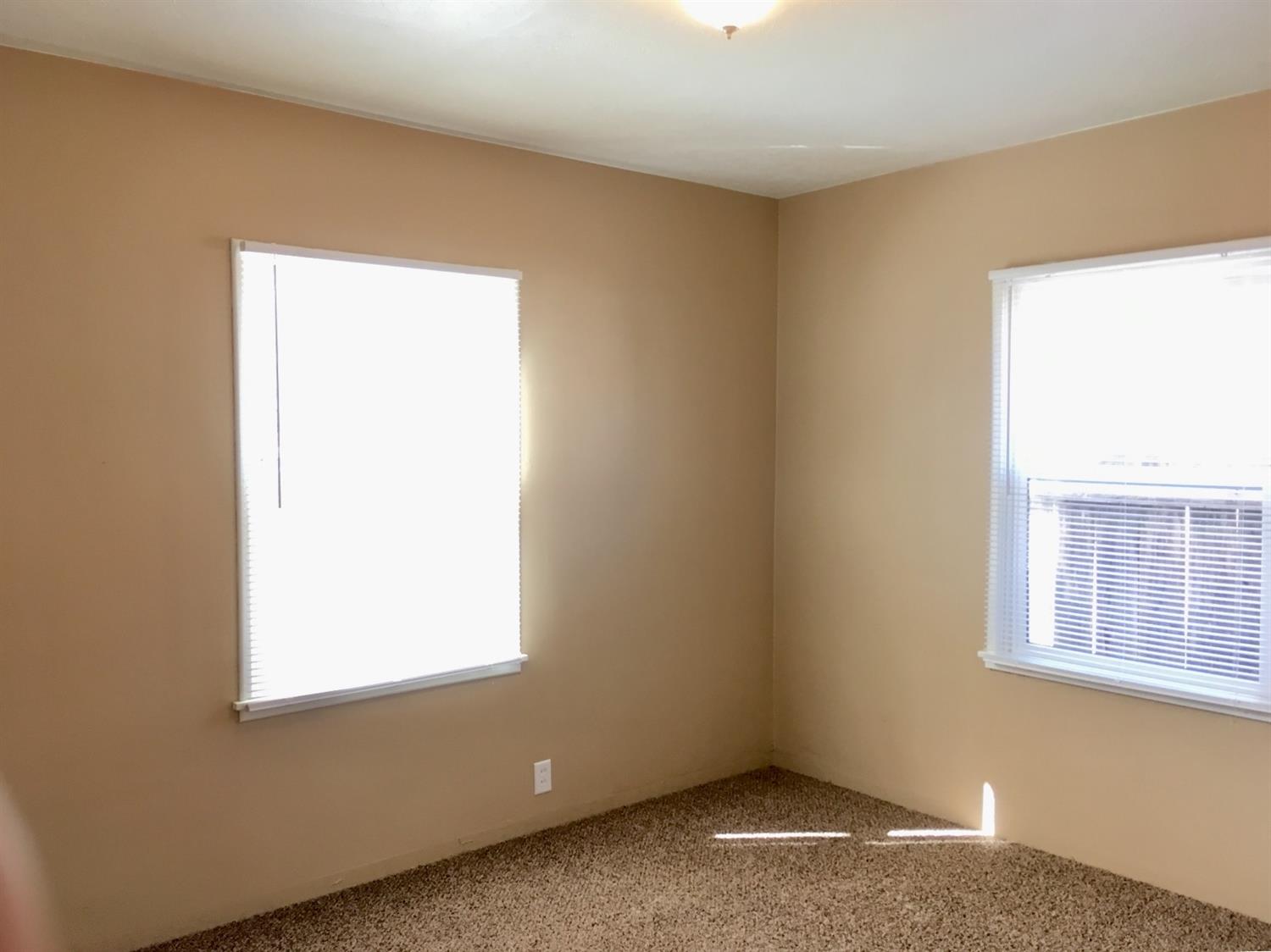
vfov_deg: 48.2
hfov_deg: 61.7
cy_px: 476
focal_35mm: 29
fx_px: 1064
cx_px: 636
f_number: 2.2
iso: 32
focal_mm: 4.15
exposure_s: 1/30
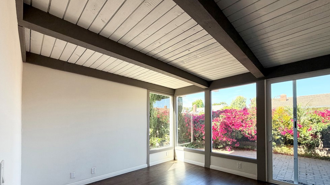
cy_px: 120
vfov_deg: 65.7
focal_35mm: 16
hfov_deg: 99.4
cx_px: 162
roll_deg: +0.8
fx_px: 140
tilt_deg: +0.3
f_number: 2.2
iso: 64
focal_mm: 2.22
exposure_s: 1/138
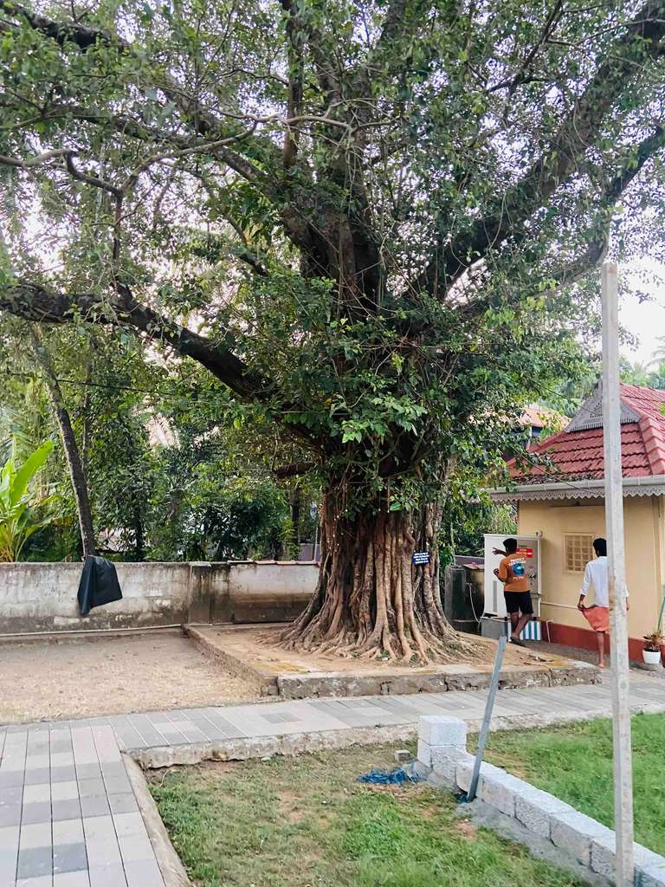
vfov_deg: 67.3
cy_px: 444
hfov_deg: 53.1
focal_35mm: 26
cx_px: 332
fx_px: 666
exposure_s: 1/50
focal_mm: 4.25
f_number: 1.8
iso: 320
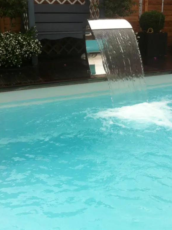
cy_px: 110
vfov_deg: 41.3
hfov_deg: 31.3
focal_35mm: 46
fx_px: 306
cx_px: 107
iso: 80
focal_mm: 3.85
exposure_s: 1/260
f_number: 2.8
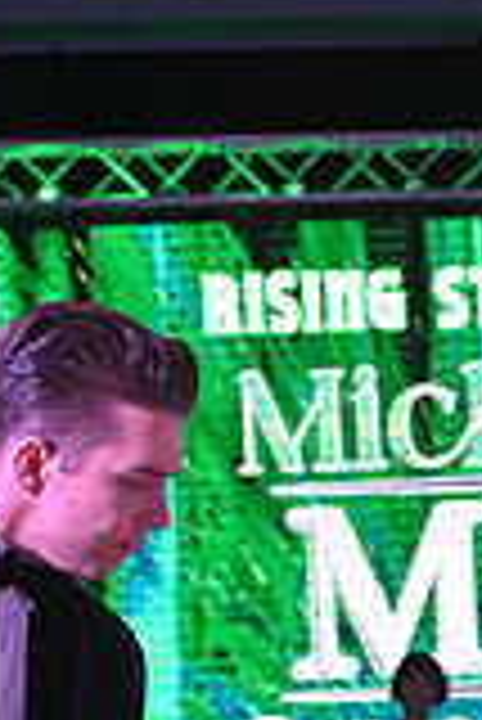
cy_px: 986
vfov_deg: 8.0
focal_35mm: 253
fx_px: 5070
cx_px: 160
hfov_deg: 5.4
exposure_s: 1/400
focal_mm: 70
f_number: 7.1
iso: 5000
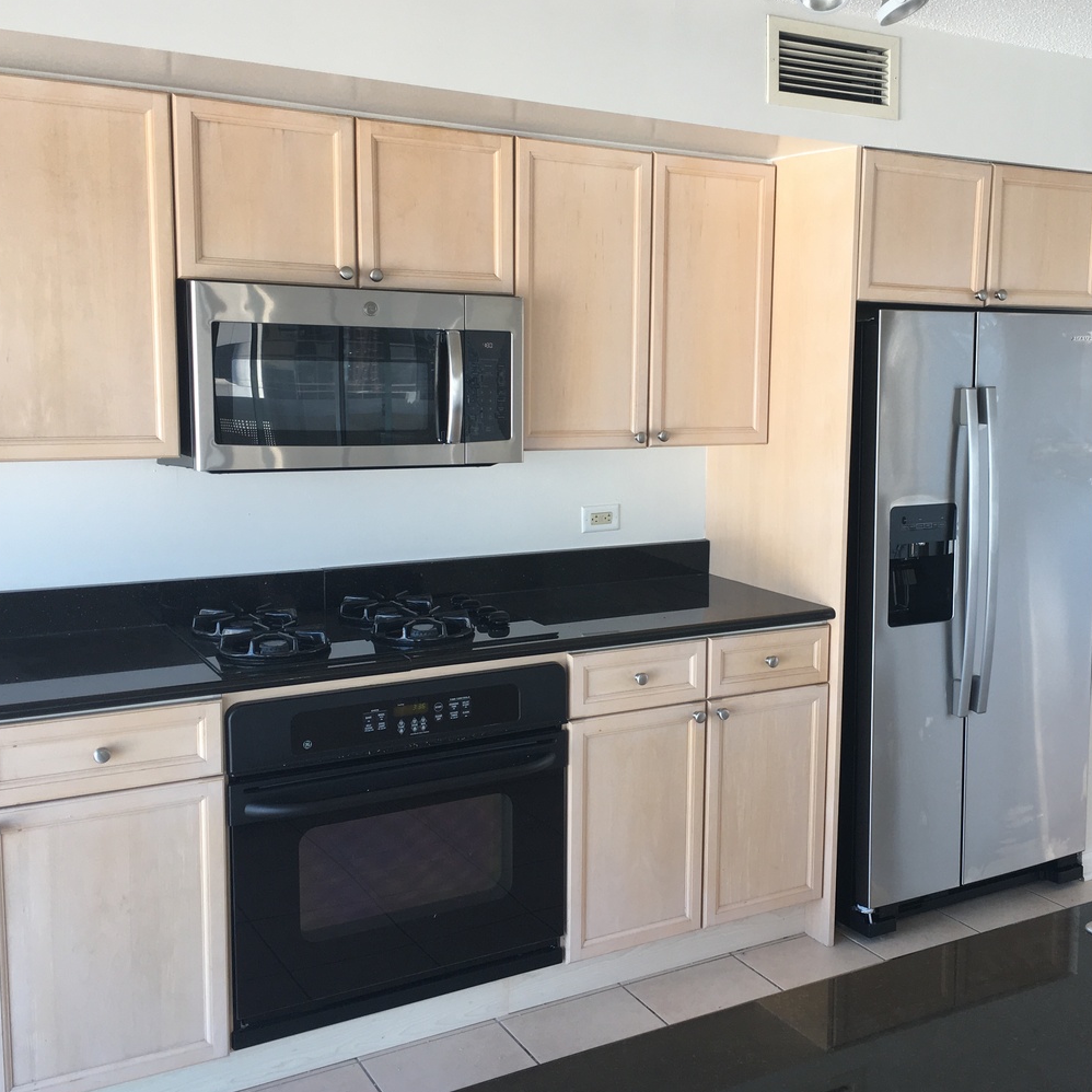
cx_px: 719
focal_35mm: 37
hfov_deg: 44.3
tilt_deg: -5.4
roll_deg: -2.4
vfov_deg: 44.9
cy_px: 535
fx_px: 1321
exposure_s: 1/60
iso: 32
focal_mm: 4.15
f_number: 2.2
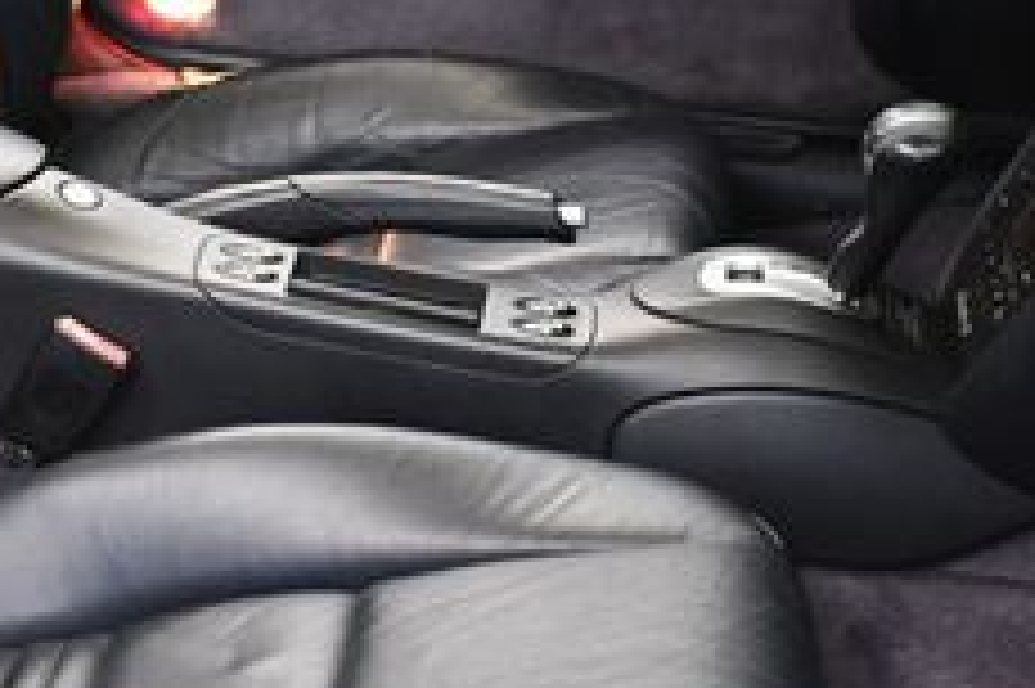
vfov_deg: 13.2
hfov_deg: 19.4
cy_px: 126
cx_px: 36
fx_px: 2959
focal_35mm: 103
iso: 3200
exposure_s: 1/125
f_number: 4
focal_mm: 25
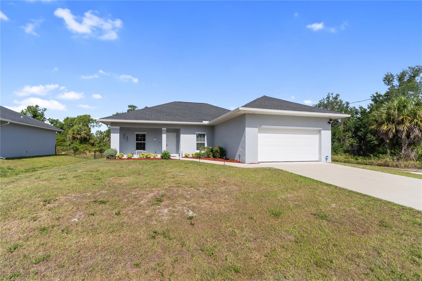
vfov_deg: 73.8
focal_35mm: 16
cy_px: 140
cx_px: 211
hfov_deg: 96.7
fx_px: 188
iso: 100
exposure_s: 1/2500
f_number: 2.8
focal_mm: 16
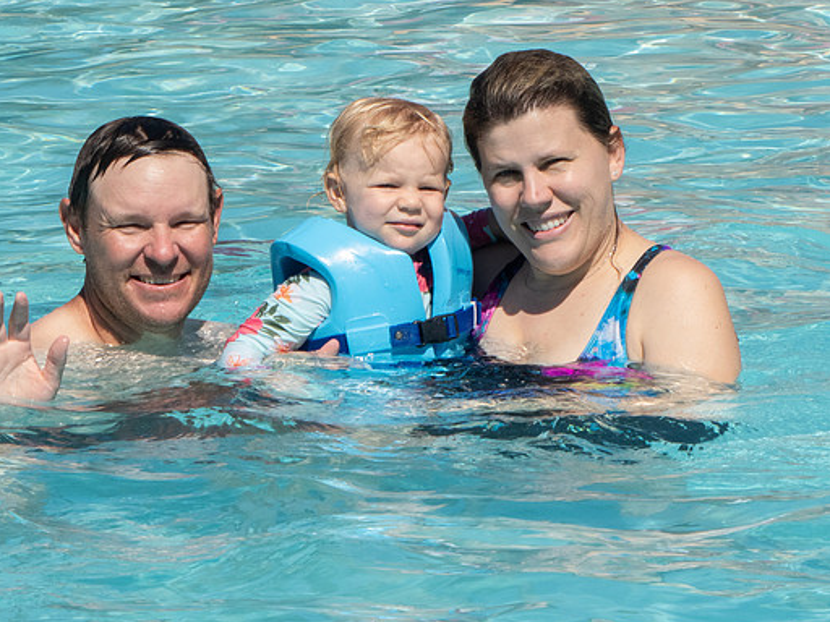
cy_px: 344
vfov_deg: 4.1
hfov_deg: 5.4
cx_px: 362
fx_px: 8752
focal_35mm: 365
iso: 80
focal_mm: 57.7
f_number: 8
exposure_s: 1/250
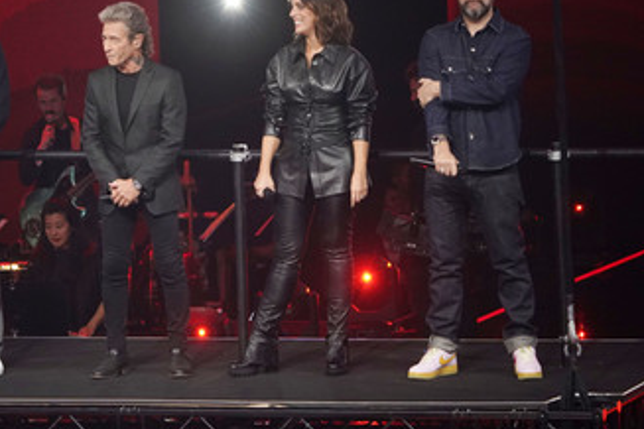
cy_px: 144
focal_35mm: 313
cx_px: 222
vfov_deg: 4.4
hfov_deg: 6.6
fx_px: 5599
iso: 5000
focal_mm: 227
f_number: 5.6
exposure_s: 1/160
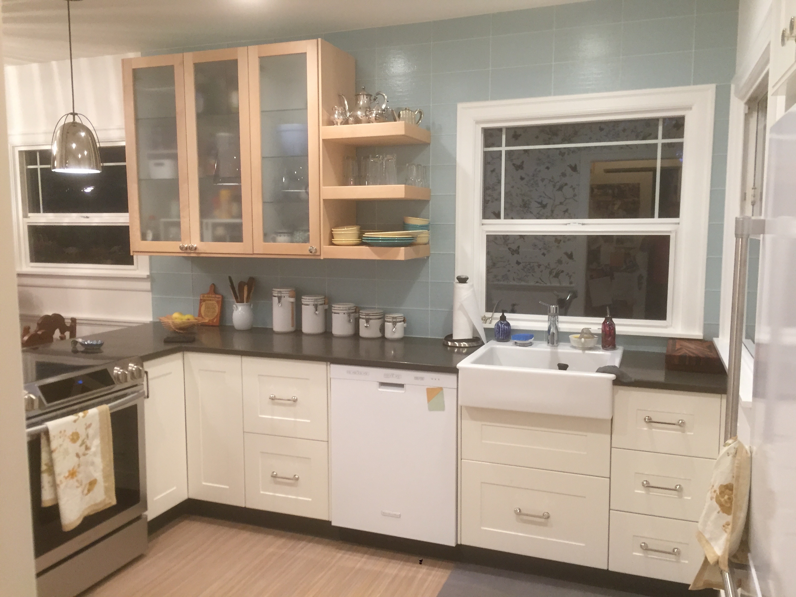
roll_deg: -0.8
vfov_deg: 48.2
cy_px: 298
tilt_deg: -7.7
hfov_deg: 61.7
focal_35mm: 29
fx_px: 667
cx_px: 398
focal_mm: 4.15
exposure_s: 1/30
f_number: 2.2
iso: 125
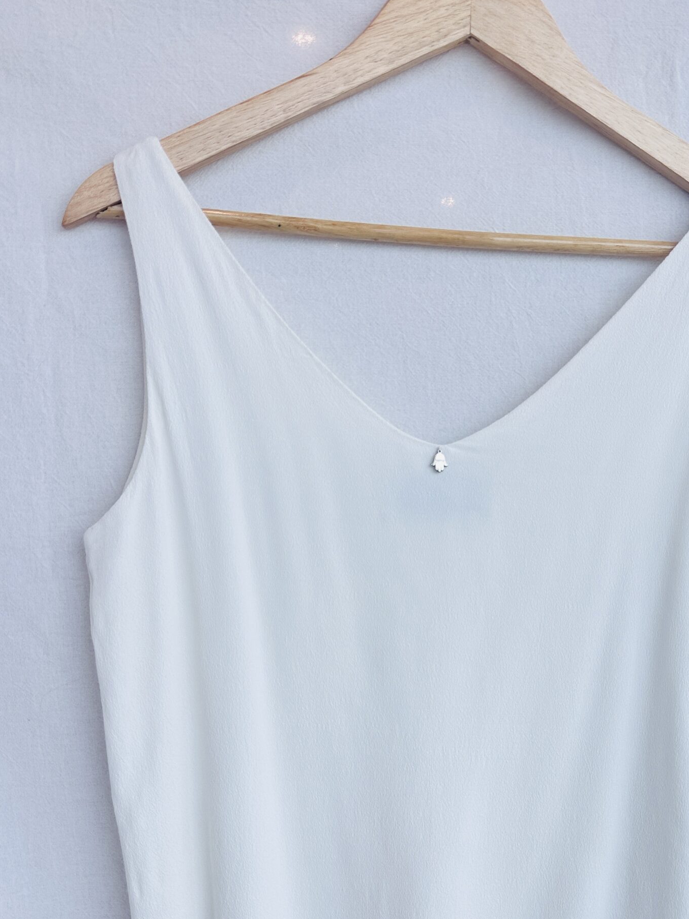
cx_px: 438
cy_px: 616
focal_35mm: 34
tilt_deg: -8.7
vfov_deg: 52.9
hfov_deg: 41.4
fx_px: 902
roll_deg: -2.6
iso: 80
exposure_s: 1/516
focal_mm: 6.86
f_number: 1.78
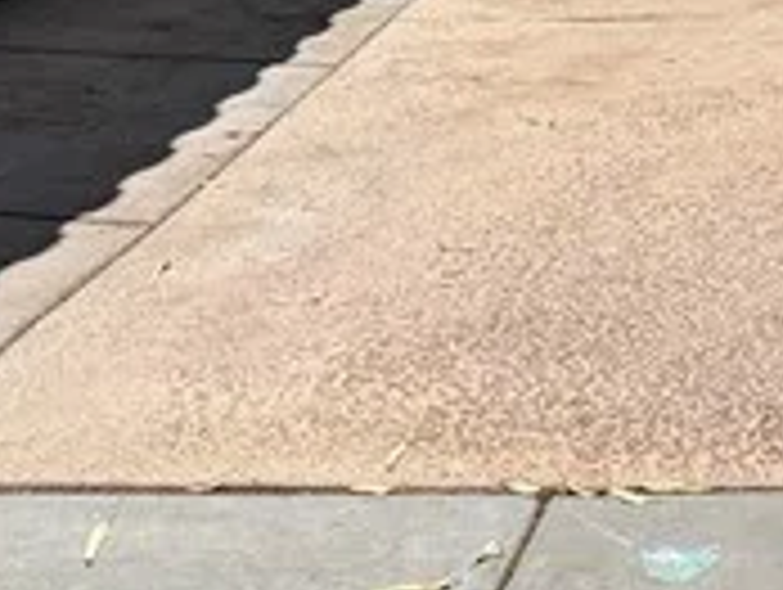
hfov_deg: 13.7
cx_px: 873
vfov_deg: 9.9
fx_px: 3194
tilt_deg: +1.4
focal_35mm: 141
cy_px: -513
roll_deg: +0.6
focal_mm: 6.76
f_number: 1.78
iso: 80
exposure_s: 1/7353
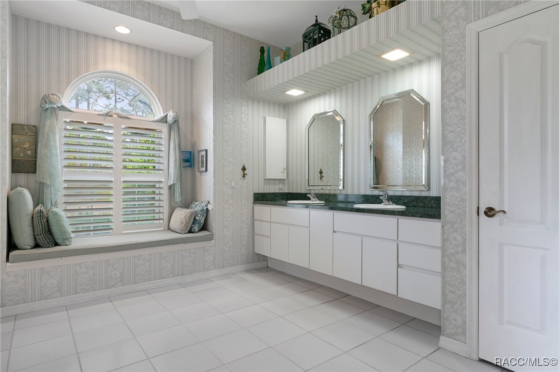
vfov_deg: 63.2
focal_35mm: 20
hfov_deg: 85.4
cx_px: 280
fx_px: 303
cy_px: 186
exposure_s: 1/6
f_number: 8
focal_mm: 13
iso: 320
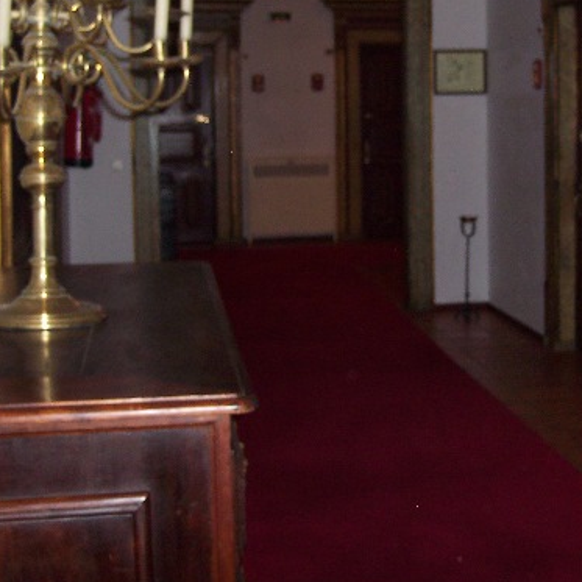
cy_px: 167
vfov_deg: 23.8
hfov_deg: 23.8
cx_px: 410
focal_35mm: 72
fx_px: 1370
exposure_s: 1/30
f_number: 2.8
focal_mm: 8
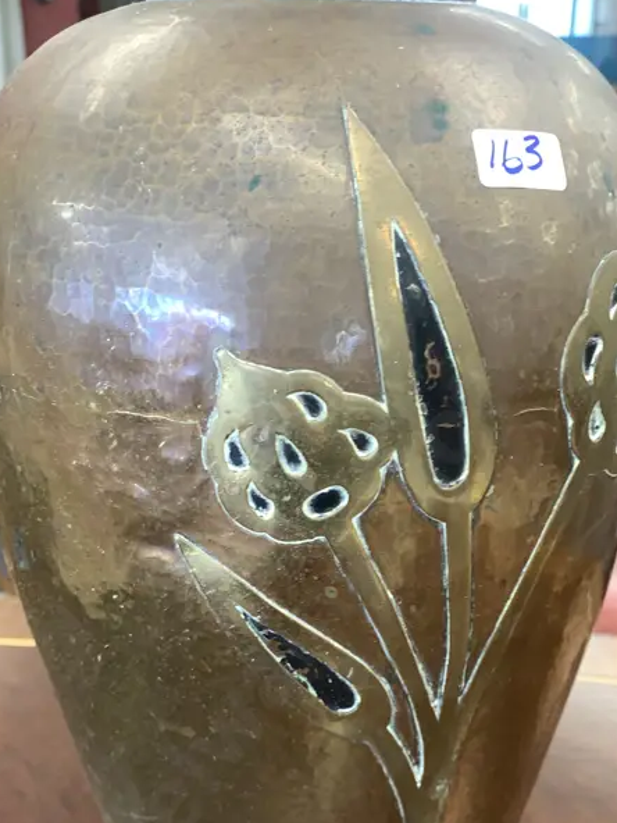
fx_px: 1069
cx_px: 340
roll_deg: -1.5
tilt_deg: -25.1
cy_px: 584
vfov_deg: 41.2
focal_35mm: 45
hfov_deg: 32.2
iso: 80
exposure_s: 1/50
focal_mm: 4.25
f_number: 1.8
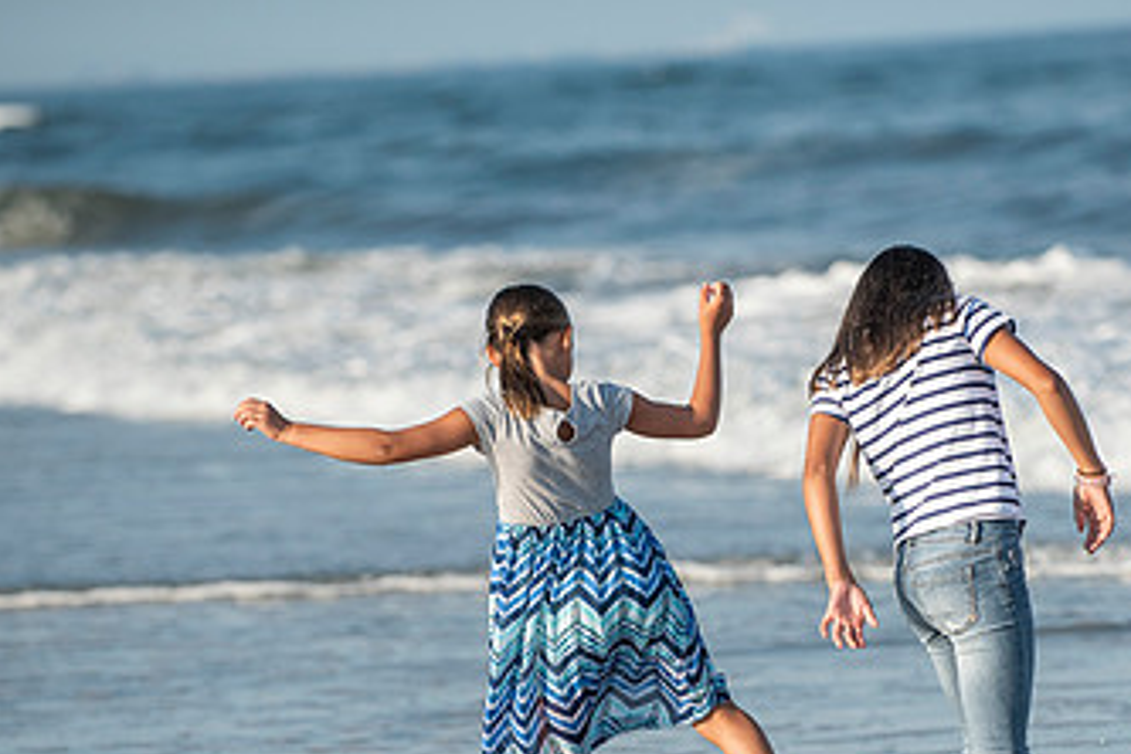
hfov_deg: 7.0
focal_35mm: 296
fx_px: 9299
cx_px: 645
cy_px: 647
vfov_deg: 4.6
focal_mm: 170
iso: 250
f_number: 3.5
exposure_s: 1/4000
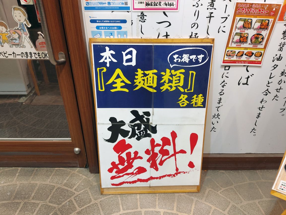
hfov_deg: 65.3
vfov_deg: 51.4
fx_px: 223
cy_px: 108
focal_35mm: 27
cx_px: 145
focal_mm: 4.74
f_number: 1.79
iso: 721
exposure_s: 1/33
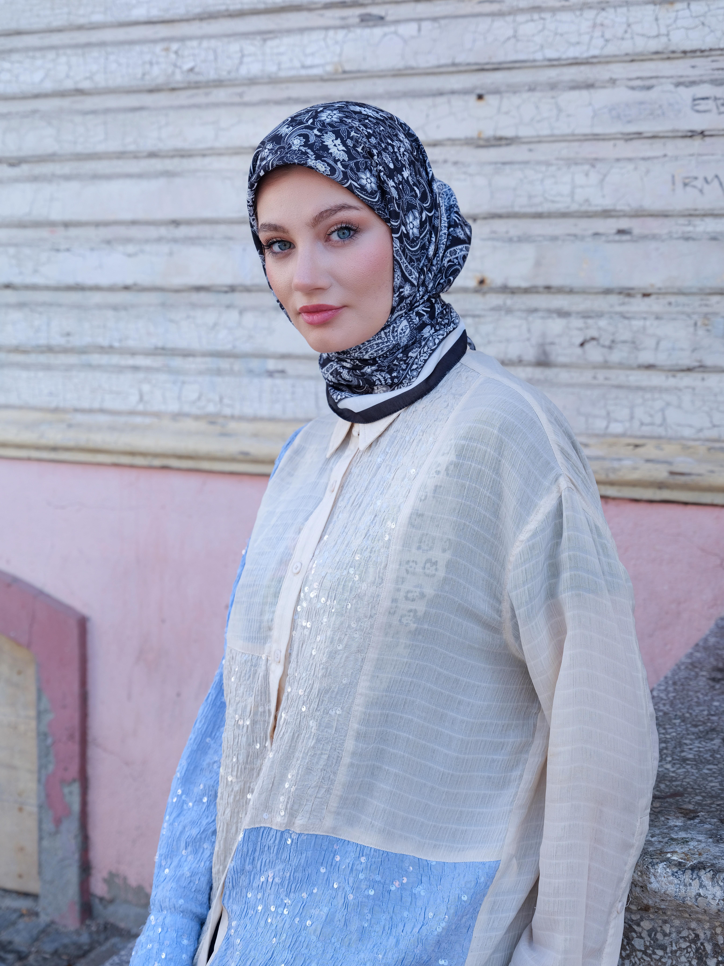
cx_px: 362
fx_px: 1534
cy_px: 483
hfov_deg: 26.6
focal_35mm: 55
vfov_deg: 34.9
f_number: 7.1
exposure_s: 1/125
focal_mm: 70
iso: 320
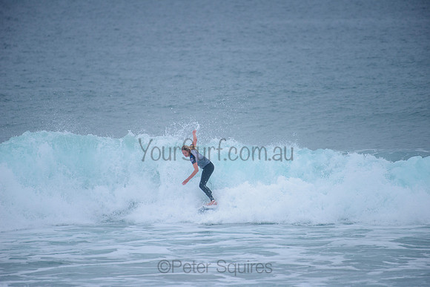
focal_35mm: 500
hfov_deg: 4.1
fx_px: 5973
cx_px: 215
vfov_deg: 2.8
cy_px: 144
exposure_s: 1/2000
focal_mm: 500
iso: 360
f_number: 5.6
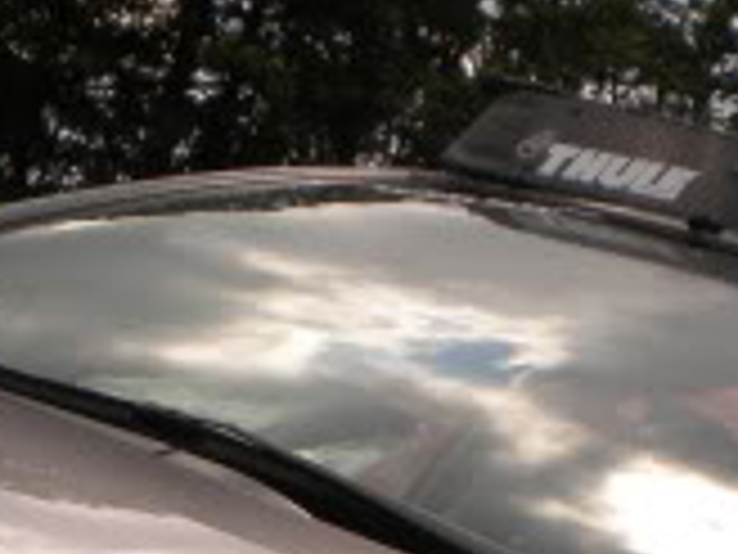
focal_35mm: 137
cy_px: 1072
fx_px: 2921
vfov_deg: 10.1
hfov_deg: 14.4
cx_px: 292
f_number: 4.6
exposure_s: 1/886
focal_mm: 6.3
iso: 80
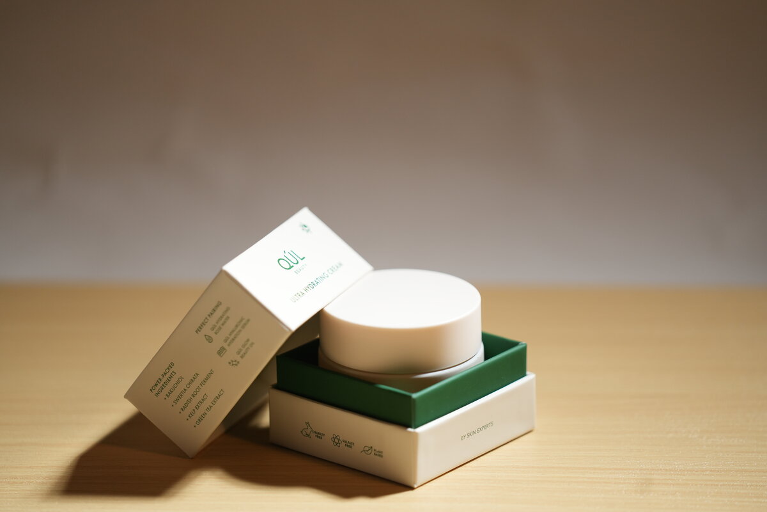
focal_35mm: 170
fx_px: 3622
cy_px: 256
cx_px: 384
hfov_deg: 12.1
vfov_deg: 8.1
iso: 640
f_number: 2.8
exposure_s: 1/1600
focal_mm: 170
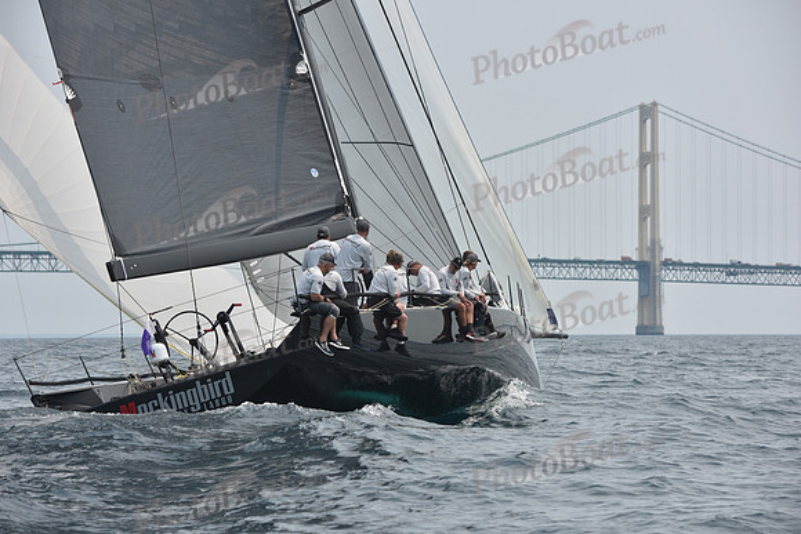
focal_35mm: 155
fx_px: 3449
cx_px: 400
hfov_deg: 13.2
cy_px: 267
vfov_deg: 8.9
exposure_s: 1/1250
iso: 250
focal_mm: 155
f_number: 8
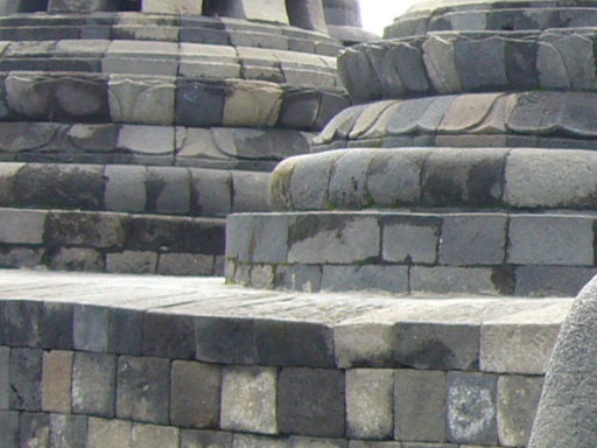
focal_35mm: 140
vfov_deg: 10.6
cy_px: 230
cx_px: 1044
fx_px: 2414
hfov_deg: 12.9
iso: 80
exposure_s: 1/200
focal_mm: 5.8
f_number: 2.8
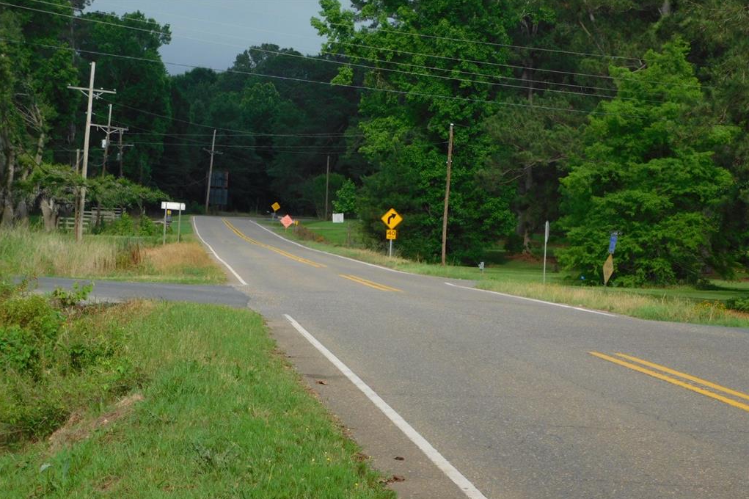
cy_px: 280
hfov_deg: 17.1
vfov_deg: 11.4
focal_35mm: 120
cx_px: 374
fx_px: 2496
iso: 125
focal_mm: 20.3
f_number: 4.8
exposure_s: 1/400
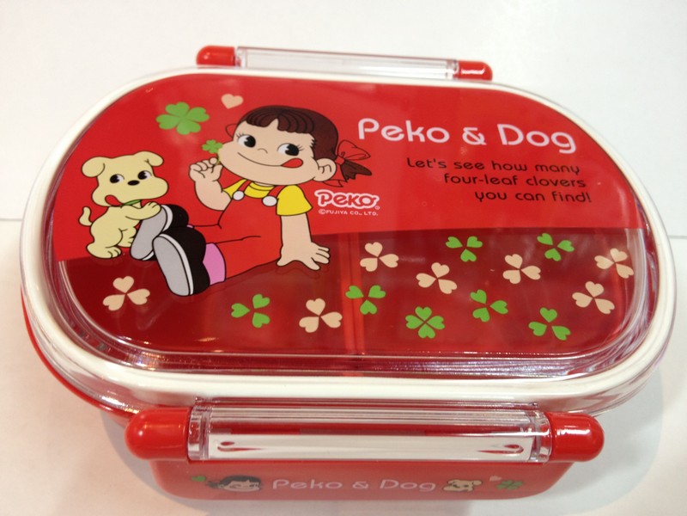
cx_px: 344
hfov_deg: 52.6
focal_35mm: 35
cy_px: 258
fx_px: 695
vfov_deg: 40.7
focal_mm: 4.28
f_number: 2.4
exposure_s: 1/20
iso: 64
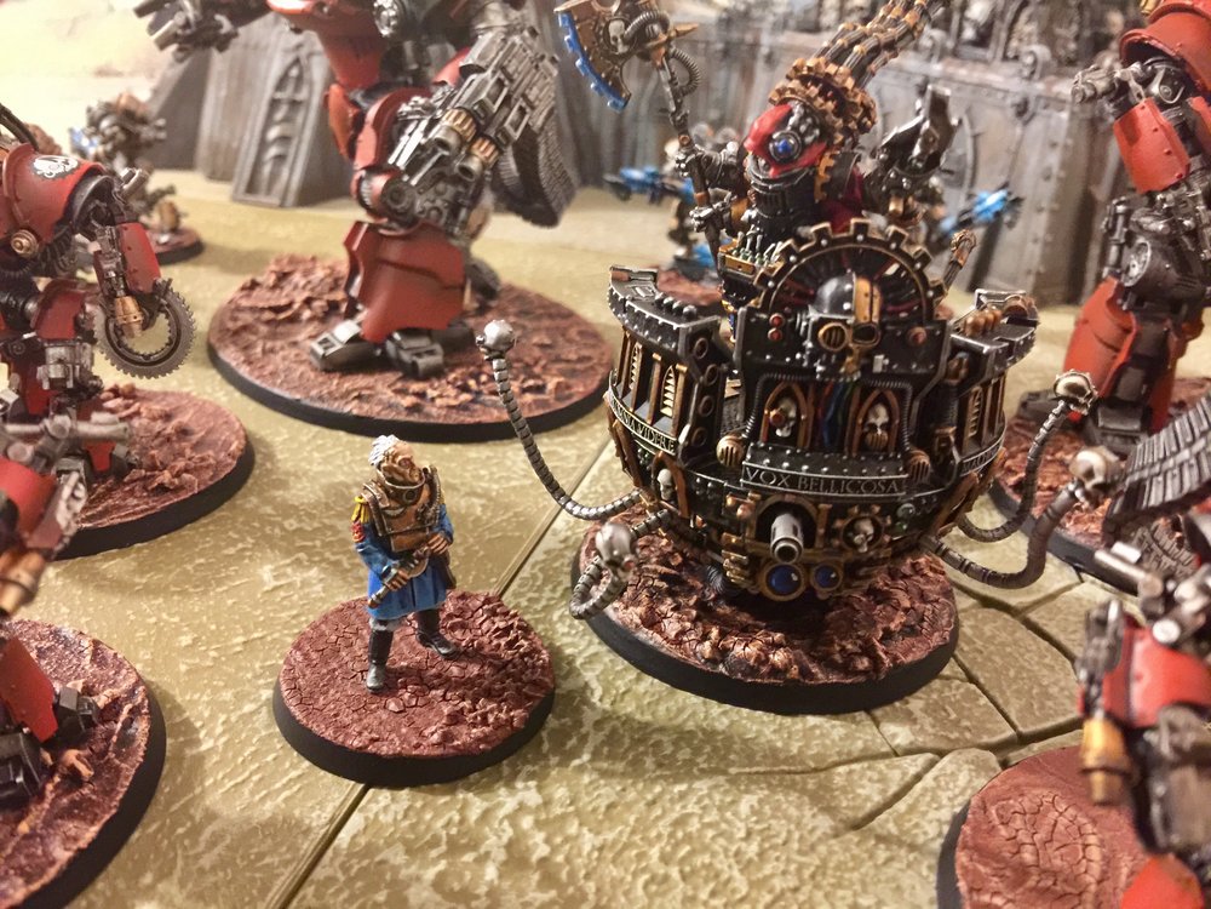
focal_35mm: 29
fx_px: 1015
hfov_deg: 61.7
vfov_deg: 48.2
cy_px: 454
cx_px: 606
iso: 200
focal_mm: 4.15
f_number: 2.2
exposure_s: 1/8
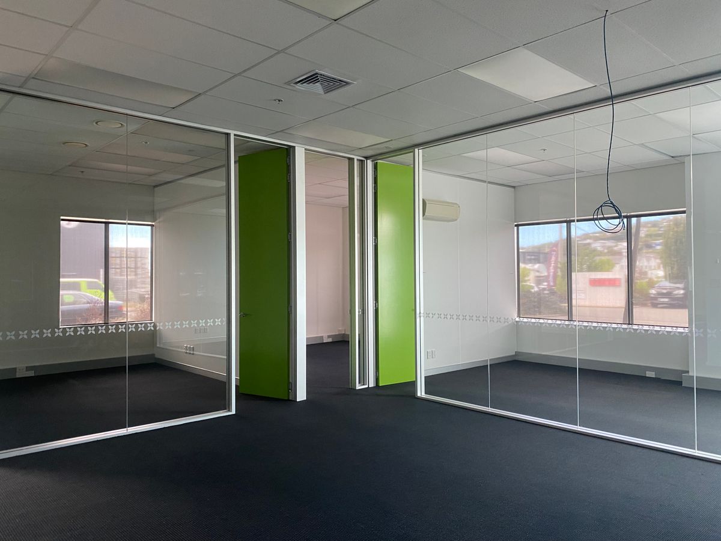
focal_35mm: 26
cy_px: 270
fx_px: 542
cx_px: 360
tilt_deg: +2.2
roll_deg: -0.2
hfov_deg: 67.3
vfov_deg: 53.1
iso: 200
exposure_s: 1/60
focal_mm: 4.25
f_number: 1.8
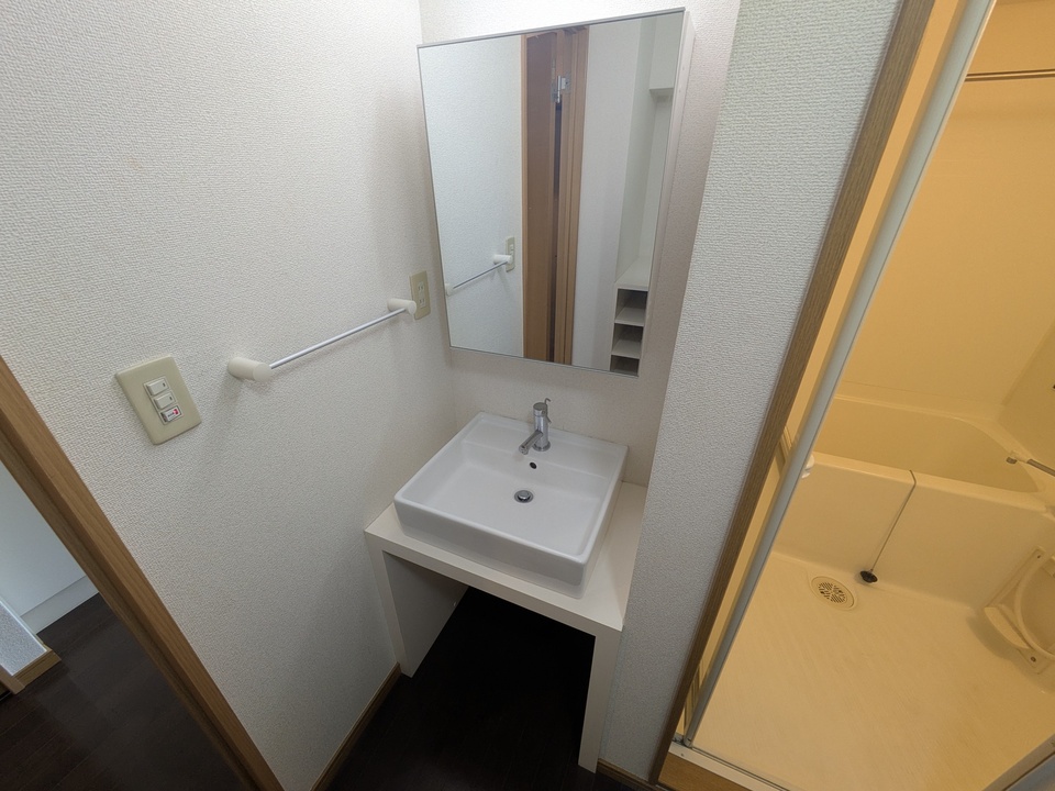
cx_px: 528
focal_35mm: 14
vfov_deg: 85.7
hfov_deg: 102.1
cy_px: 396
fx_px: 427
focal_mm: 1.83
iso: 60
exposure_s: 1/24
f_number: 2.2
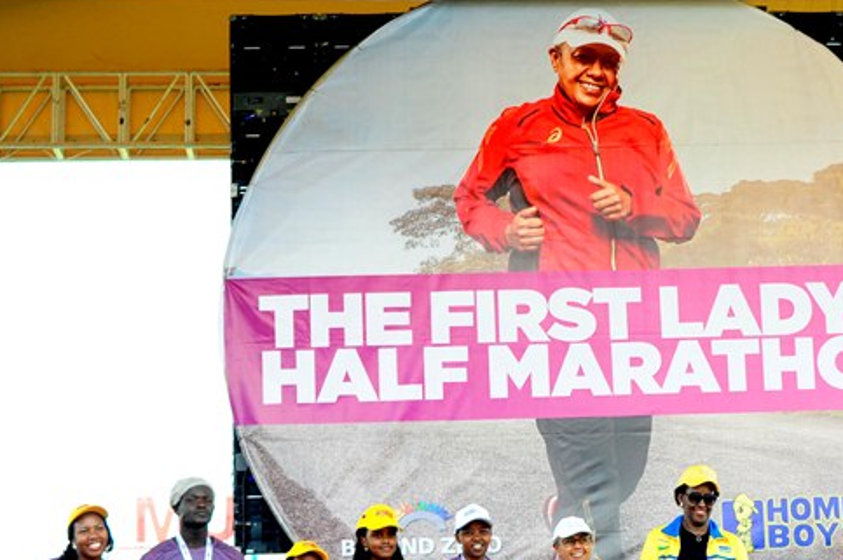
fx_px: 2714
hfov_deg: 17.6
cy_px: 448
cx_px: 635
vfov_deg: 11.7
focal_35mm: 116
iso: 200
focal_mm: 70
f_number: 6.3
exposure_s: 1/80
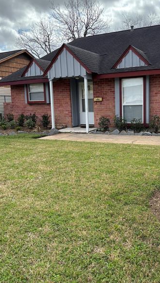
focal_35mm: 32
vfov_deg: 60.9
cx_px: 109
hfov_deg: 36.2
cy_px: 128
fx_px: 241
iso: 50
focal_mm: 5.96
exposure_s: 1/1949
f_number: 1.6
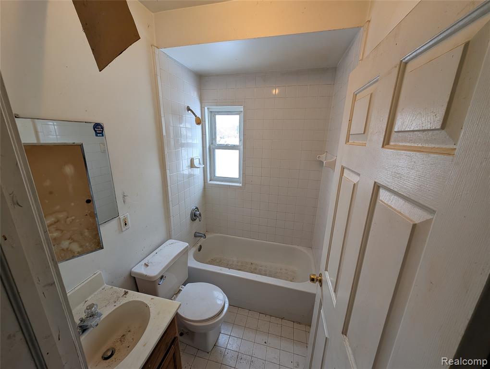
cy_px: 184
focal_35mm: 12
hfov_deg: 110.5
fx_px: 170
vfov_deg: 94.6
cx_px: 245
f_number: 1.95
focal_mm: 2.23
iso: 70
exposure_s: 1/120
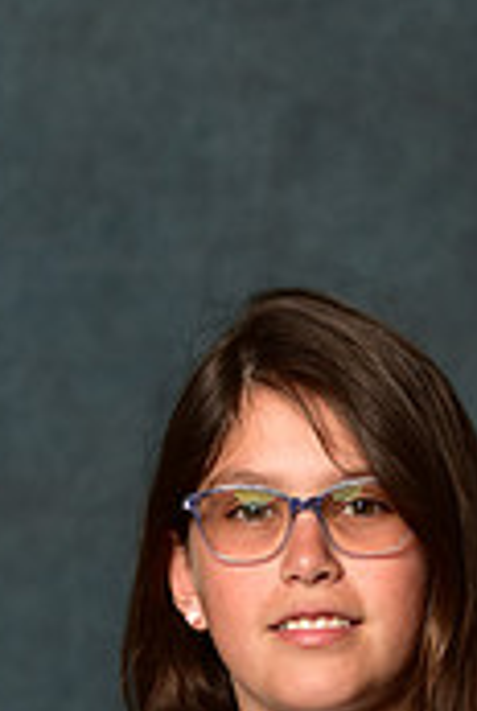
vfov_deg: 4.7
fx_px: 8611
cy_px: 953
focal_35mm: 435
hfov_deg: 3.2
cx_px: 306
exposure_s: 1/250
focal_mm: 130
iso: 200
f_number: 4.5
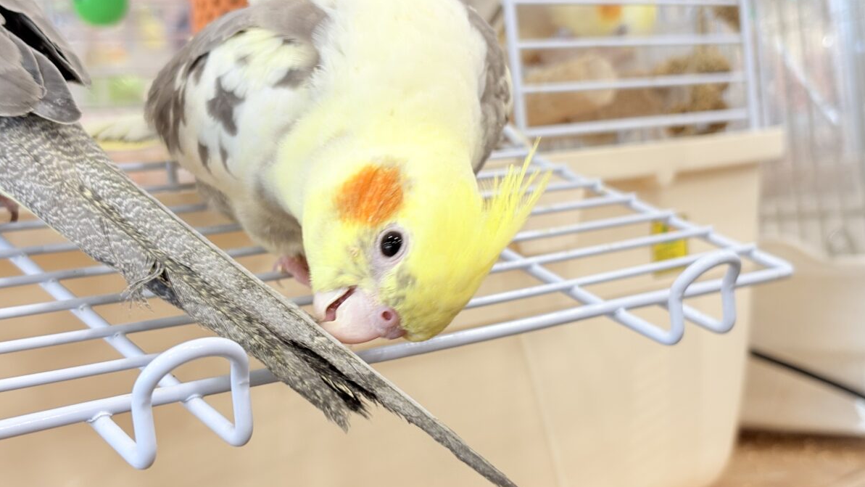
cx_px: 433
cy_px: 254
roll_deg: +6.8
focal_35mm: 57
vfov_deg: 21.1
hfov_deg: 36.6
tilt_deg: -2.7
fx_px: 1307
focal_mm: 5.96
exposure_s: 1/50
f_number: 1.6
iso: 40
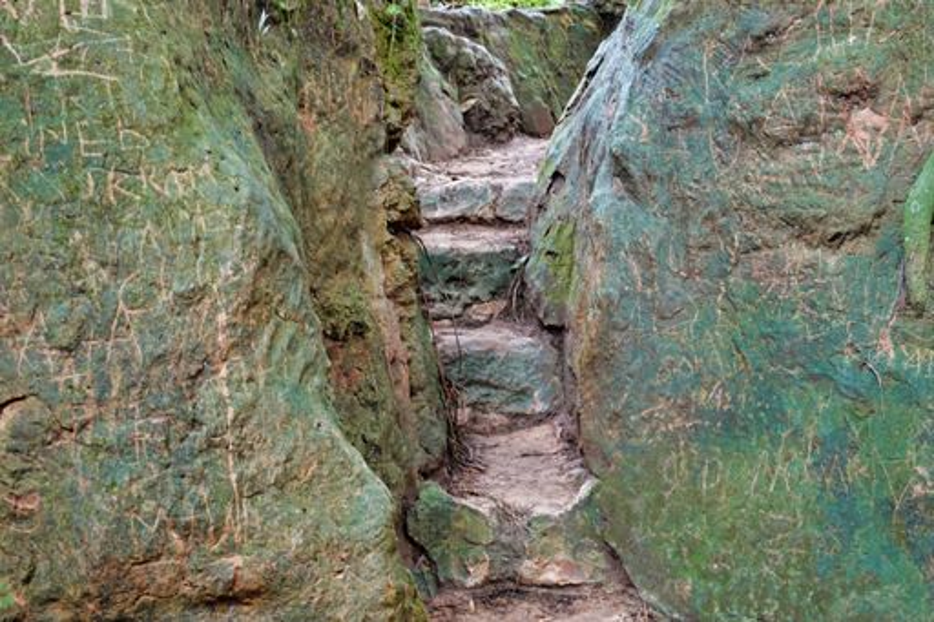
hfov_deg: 42.8
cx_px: 467
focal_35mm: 46
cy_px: 311
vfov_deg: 29.2
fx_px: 1193
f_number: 4
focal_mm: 16.86
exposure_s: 1/13
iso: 800
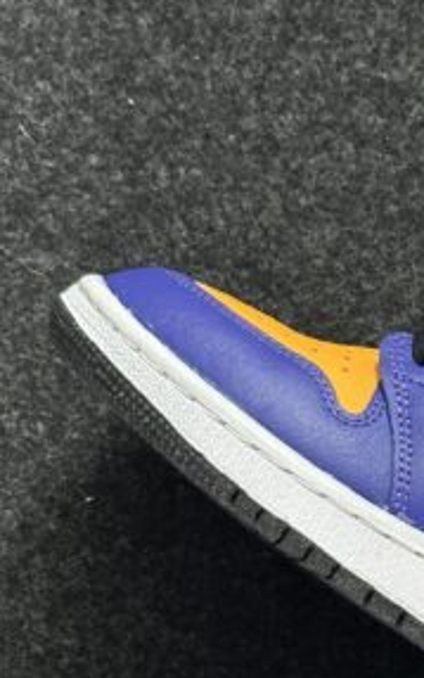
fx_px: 2623
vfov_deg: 14.2
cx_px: 554
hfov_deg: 9.1
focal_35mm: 142
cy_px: 836
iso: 200
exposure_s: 1/36
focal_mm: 6.86
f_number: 1.78
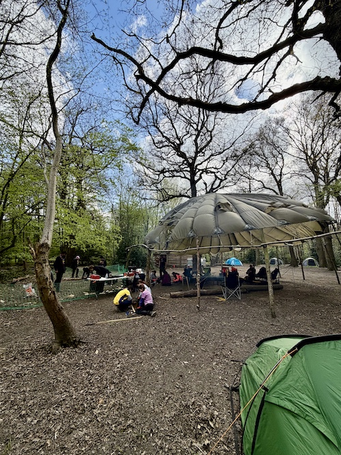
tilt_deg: +8.0
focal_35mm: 14
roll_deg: -1.4
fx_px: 184
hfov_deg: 85.7
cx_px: 170
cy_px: 228
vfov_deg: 102.1
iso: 40
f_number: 2.2
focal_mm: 2.22
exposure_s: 1/574
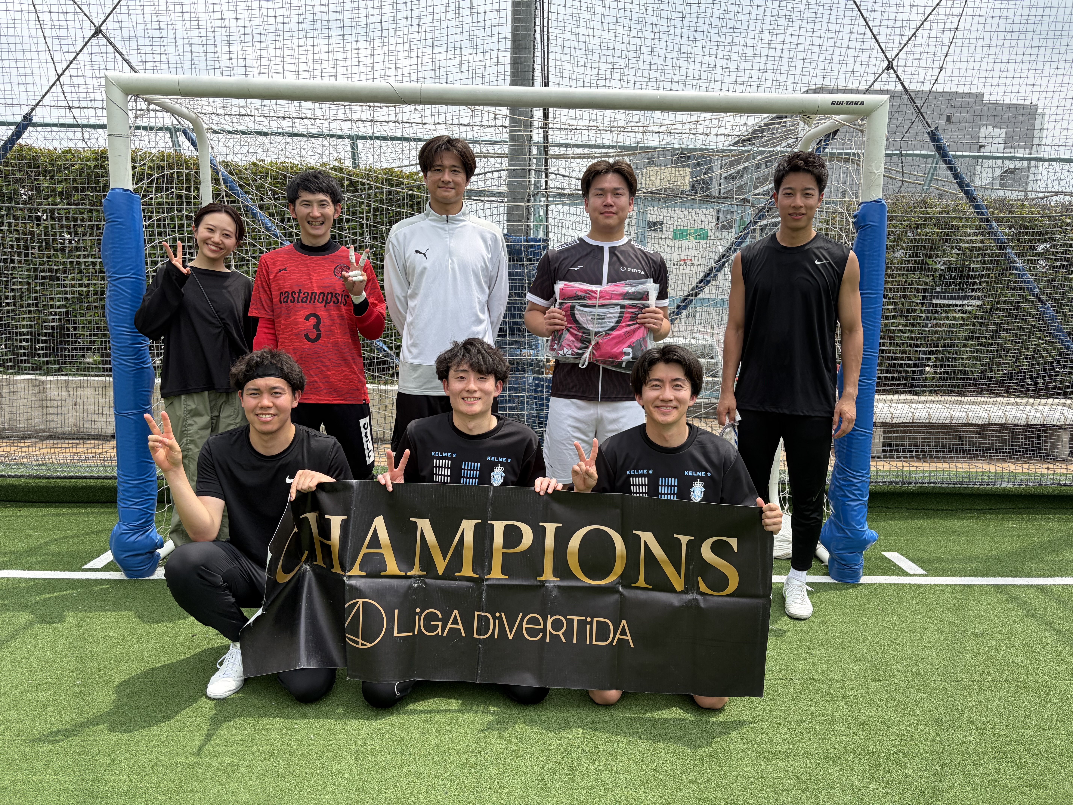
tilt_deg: -7.8
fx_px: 806
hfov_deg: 67.3
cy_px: 402
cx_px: 536
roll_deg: -0.4
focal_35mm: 26
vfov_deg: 53.1
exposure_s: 1/1751
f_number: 1.6
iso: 50
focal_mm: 5.96
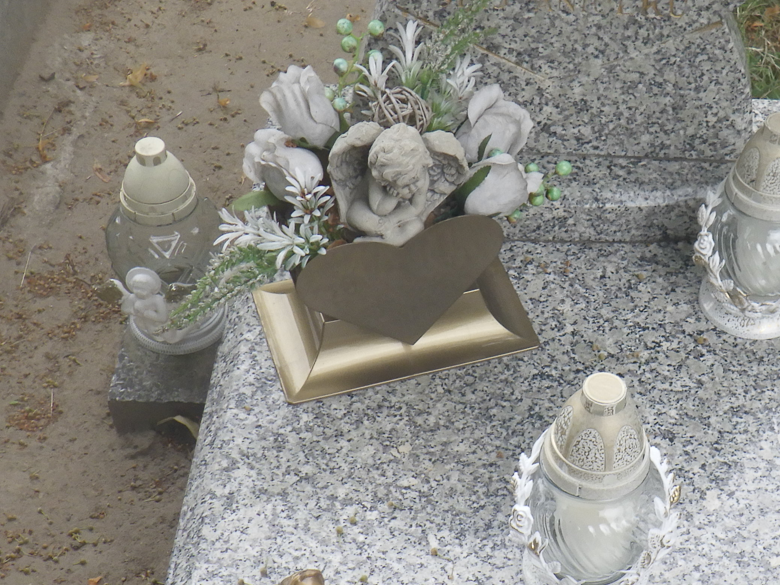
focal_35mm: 70
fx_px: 1577
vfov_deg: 21.0
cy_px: 310
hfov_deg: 27.2
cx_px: 625
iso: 125
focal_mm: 5
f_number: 3.5
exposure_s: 1/125
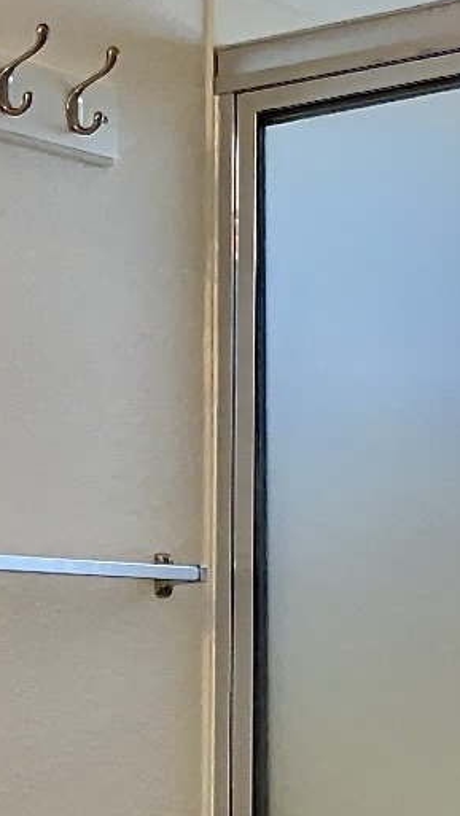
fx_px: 2383
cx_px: 341
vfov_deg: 19.0
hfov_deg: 11.0
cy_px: 768
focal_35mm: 110
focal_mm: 3
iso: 80
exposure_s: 1/120
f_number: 1.8
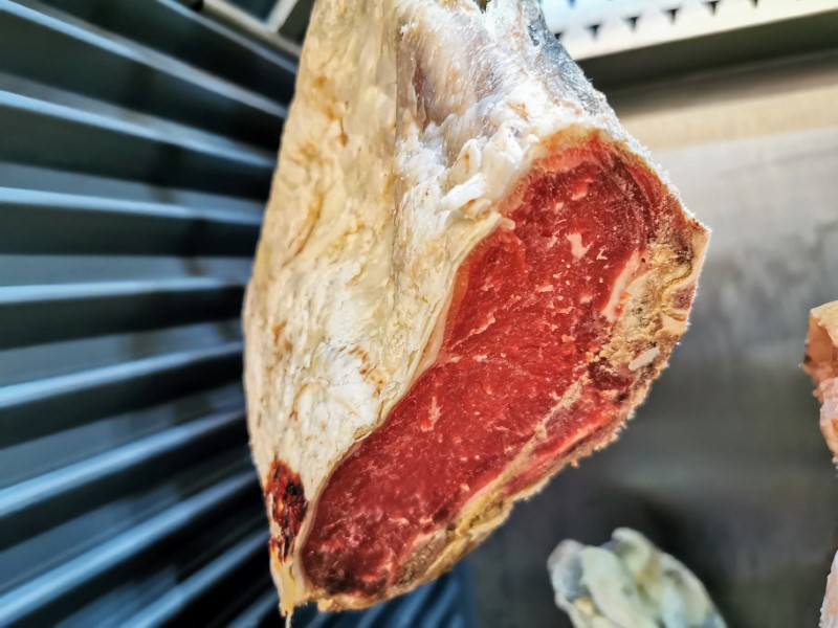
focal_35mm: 27
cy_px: 314
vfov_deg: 51.4
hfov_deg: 65.3
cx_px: 419
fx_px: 654
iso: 320
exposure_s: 1/60
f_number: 1.6
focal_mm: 5.56
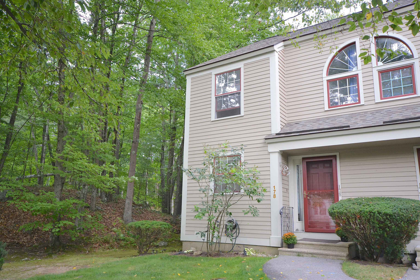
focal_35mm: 30
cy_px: 140
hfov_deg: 61.9
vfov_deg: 43.6
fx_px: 350
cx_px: 210
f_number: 5.6
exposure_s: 1/100
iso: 400
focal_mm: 20
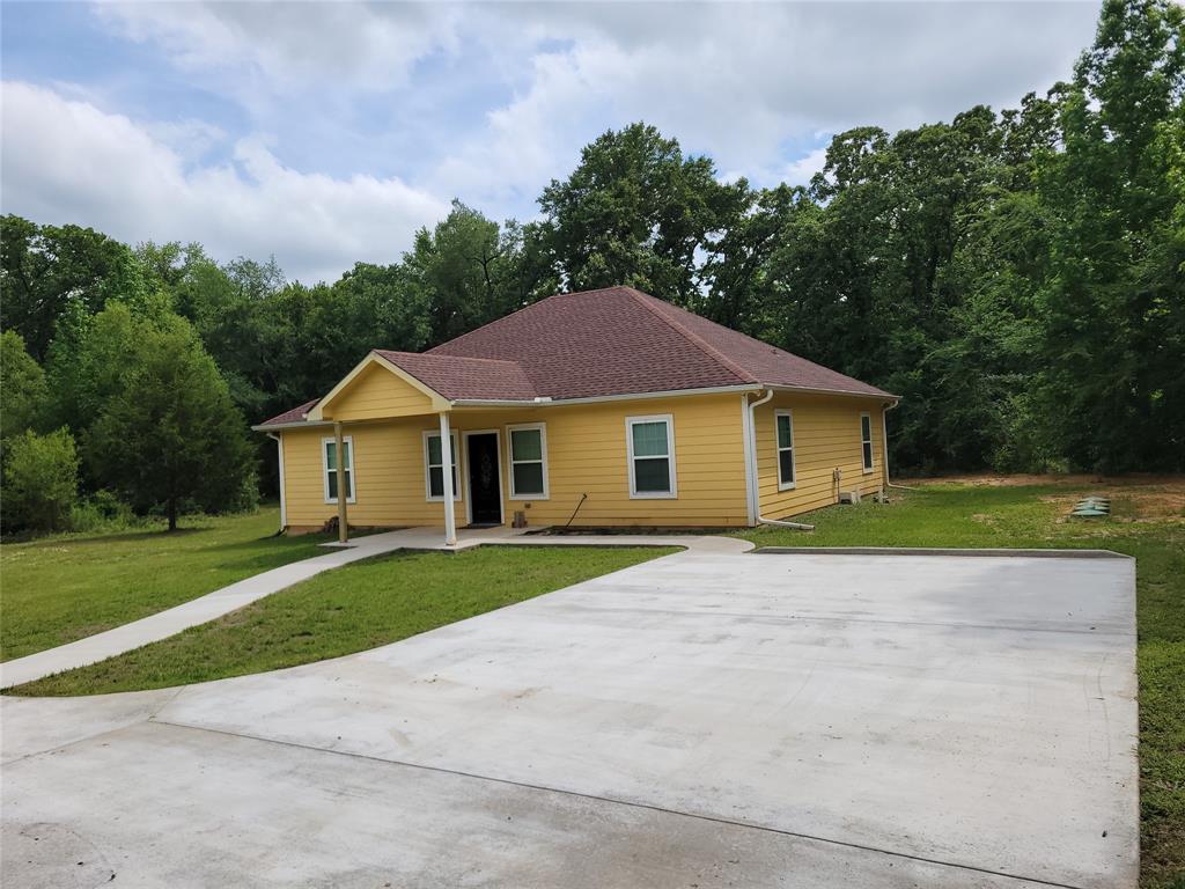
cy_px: 444
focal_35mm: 26
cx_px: 592
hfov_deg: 67.3
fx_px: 890
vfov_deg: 53.1
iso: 40
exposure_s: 1/2657
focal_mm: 5.4
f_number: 1.8
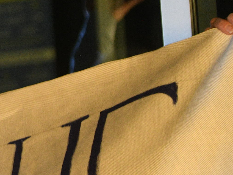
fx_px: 2760
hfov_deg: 4.7
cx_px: -354
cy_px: -151
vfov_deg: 3.6
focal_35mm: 410
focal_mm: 70
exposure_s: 1/200
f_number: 2.8
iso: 1250
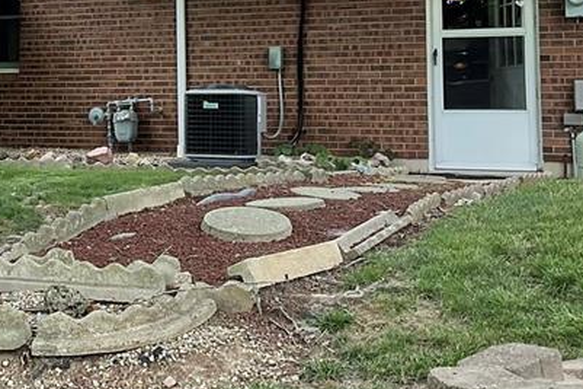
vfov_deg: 17.3
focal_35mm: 77
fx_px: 1246
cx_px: 70
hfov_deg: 25.6
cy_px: 9
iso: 16
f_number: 1.8
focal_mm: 3
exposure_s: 1/482
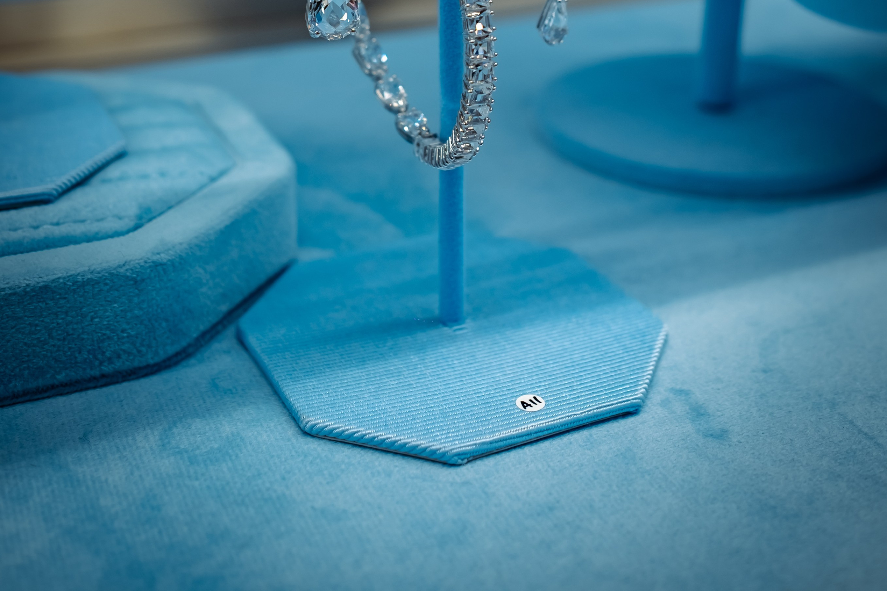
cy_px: -76
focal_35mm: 53
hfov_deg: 37.5
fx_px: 1306
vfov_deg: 23.7
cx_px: 447
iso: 200
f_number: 4
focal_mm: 23
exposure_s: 1/100
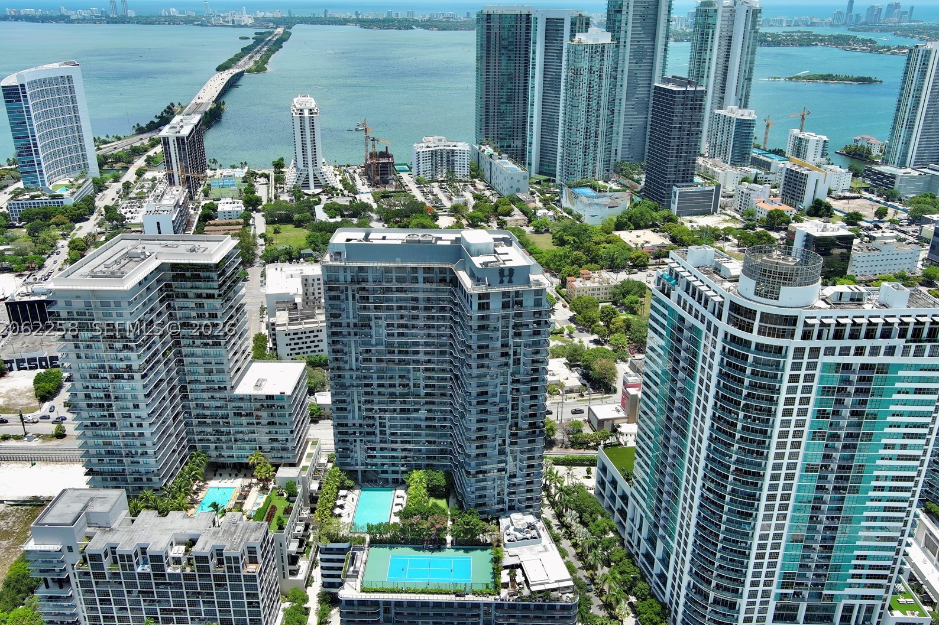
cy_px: 328
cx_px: 469
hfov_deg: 60.3
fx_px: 808
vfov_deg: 42.3
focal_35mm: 31
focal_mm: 10.57
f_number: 2.8
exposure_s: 1/1300
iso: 101
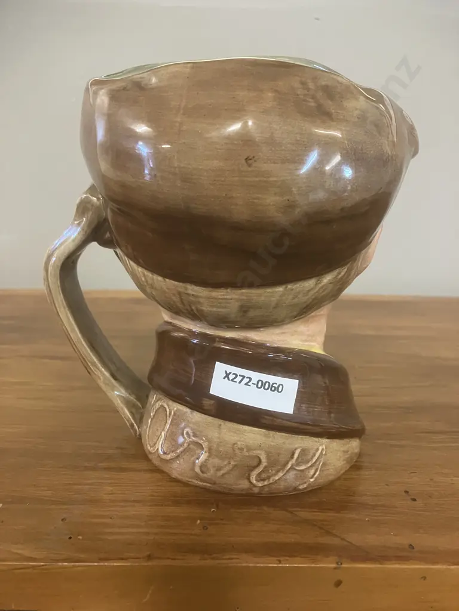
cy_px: 306
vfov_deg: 63.4
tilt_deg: -14.5
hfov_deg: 49.7
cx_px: 230
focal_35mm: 28
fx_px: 495
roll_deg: -1.3
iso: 320
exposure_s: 1/33
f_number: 1.8
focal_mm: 3.99
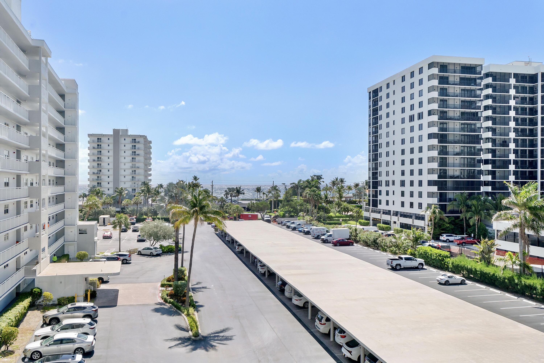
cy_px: 182
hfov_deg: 61.9
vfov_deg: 43.6
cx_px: 272
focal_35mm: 30
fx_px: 453
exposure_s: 1/2500
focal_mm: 20
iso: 500
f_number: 9
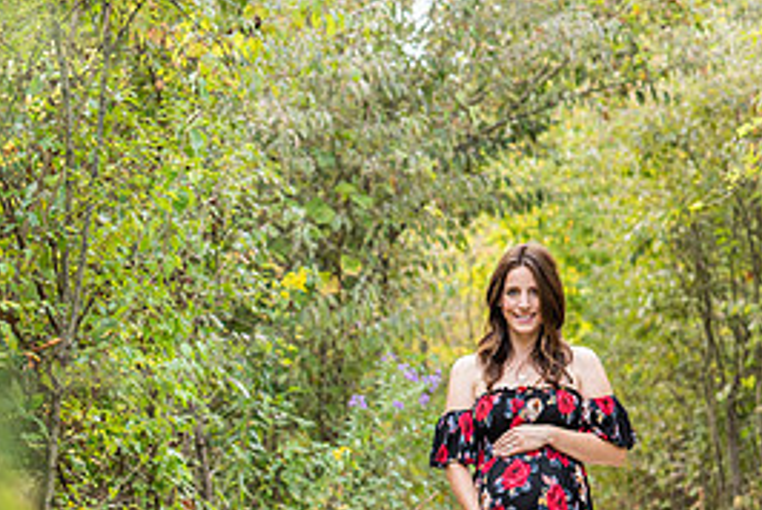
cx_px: 121
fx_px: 4090
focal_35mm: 193
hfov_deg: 10.6
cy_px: 477
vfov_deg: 7.1
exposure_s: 1/200
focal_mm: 85
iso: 320
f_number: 4.5
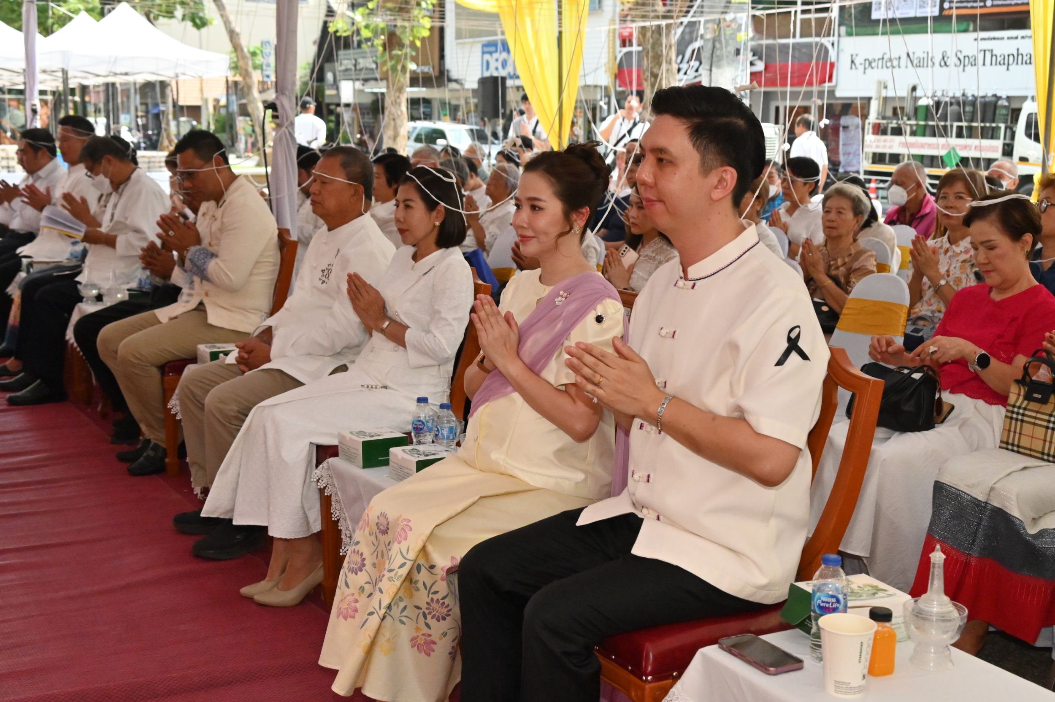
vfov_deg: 29.8
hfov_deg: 43.6
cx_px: 528
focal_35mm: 45
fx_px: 1318
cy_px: 351
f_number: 4.5
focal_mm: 30.5
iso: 4000
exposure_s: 1/6400
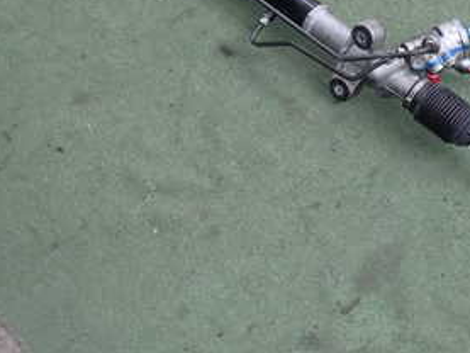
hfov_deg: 29.4
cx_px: 339
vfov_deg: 22.3
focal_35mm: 65
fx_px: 883
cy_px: 71
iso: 100
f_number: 2.3
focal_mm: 5.4
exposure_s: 1/100
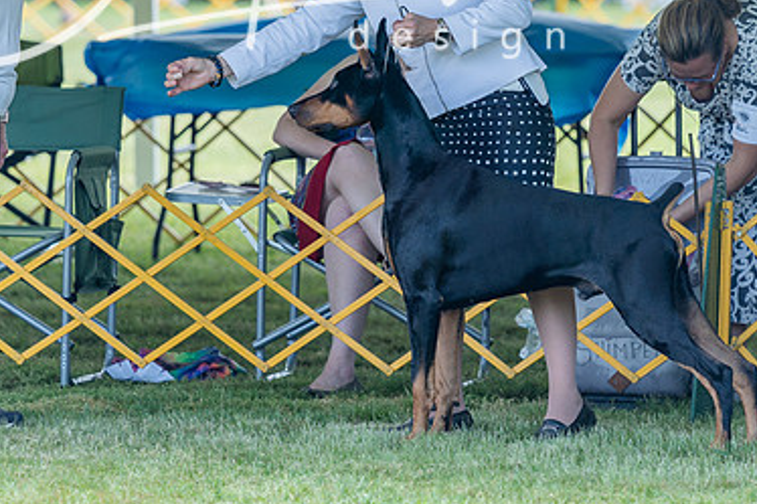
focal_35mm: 385
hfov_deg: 5.4
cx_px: 391
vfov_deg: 3.6
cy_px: 98
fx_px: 8092
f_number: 3.2
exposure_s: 1/500
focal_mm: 200
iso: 125
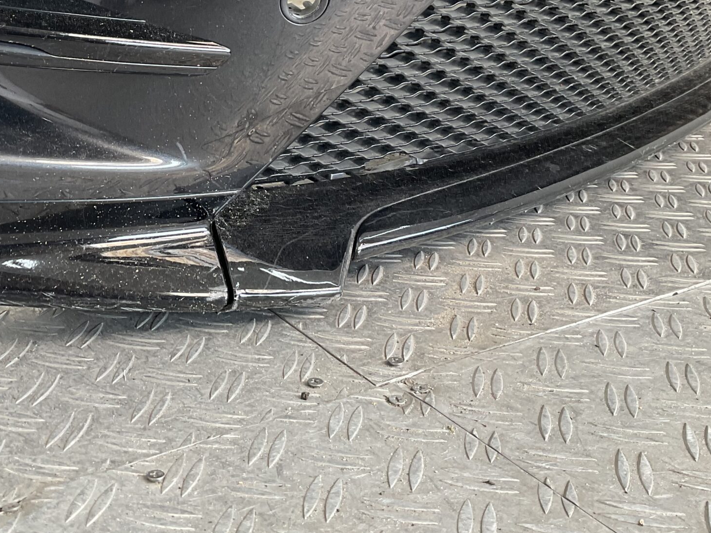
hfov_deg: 36.7
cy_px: 78
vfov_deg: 27.7
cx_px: 183
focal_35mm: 51
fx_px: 1048
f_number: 1.8
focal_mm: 3
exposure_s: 1/120
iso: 40
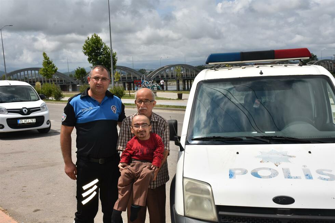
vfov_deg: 29.9
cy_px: 112
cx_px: 168
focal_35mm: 45
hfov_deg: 43.6
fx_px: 419
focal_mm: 30
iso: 100
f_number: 13
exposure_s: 1/250
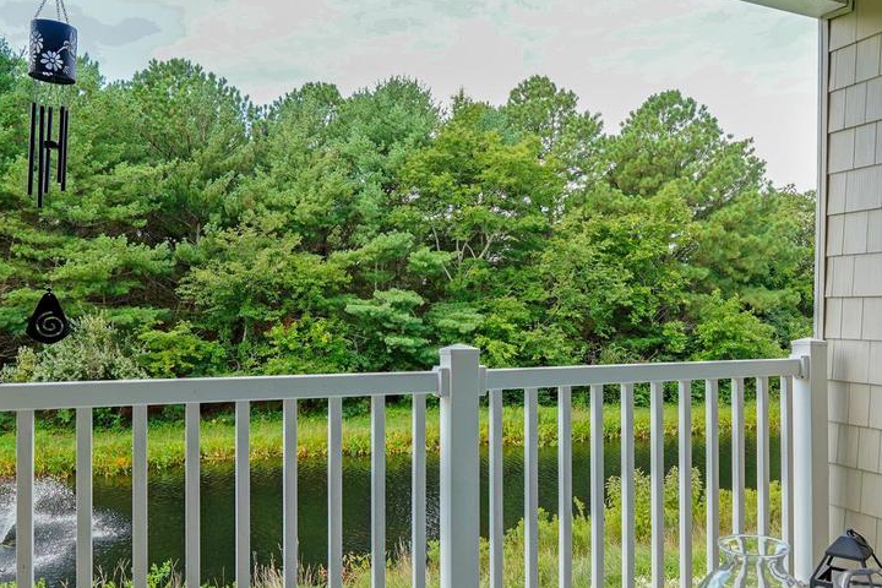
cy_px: 320
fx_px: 735
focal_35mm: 30
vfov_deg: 43.6
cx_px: 523
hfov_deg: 61.5
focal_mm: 10
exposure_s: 1/80
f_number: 4.5
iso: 100
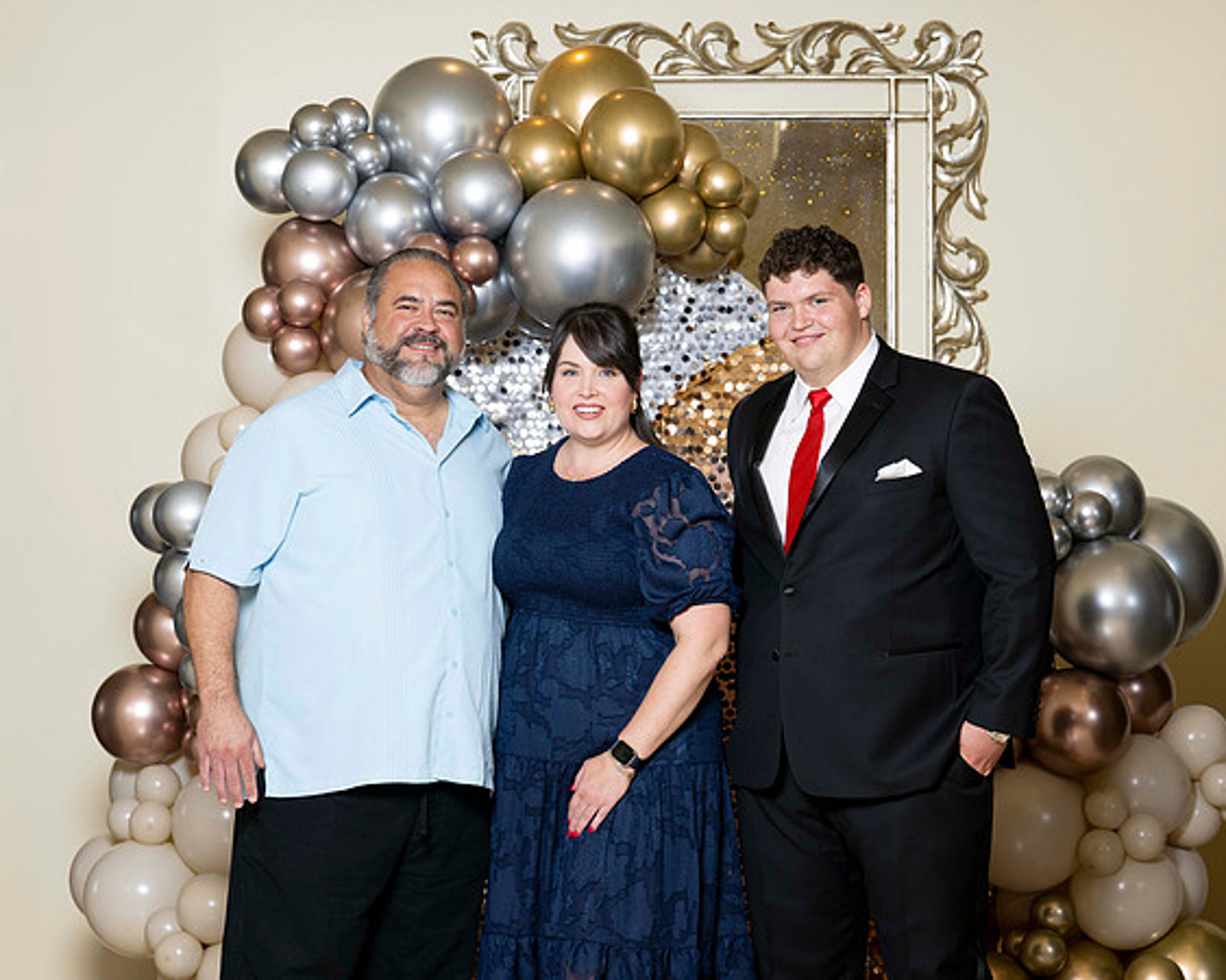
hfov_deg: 17.9
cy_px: 480
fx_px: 3892
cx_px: 613
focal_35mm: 107
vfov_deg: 14.3
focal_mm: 92
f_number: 5.6
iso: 250
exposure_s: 1/200
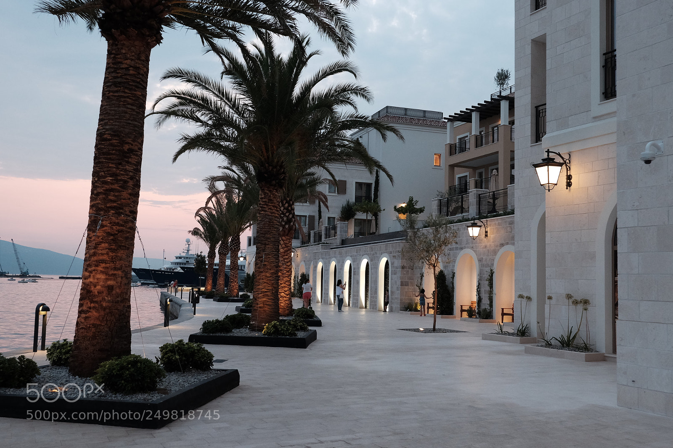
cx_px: 336
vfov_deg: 38.9
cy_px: 224
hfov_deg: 55.8
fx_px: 635
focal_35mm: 34
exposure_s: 1/20
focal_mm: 22.4
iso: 1600
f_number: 7.1
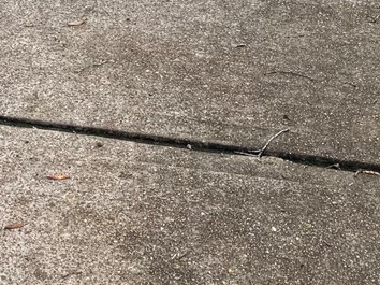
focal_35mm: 139
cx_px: -114
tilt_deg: -1.4
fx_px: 1525
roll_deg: +0.2
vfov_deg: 9.1
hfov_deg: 13.7
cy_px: -500
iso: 80
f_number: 1.78
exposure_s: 1/372
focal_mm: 6.76
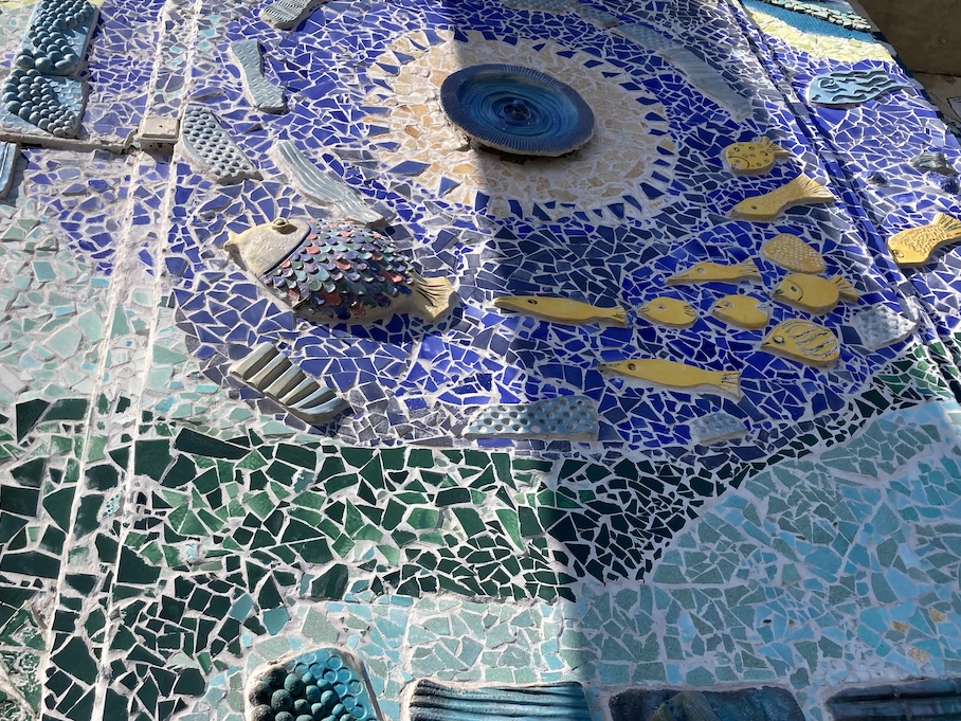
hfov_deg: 50.1
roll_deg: +5.1
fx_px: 1027
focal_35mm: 37
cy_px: 376
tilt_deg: +43.7
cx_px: 443
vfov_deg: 38.7
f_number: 1.8
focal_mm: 3.99
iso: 20
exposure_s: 1/2088
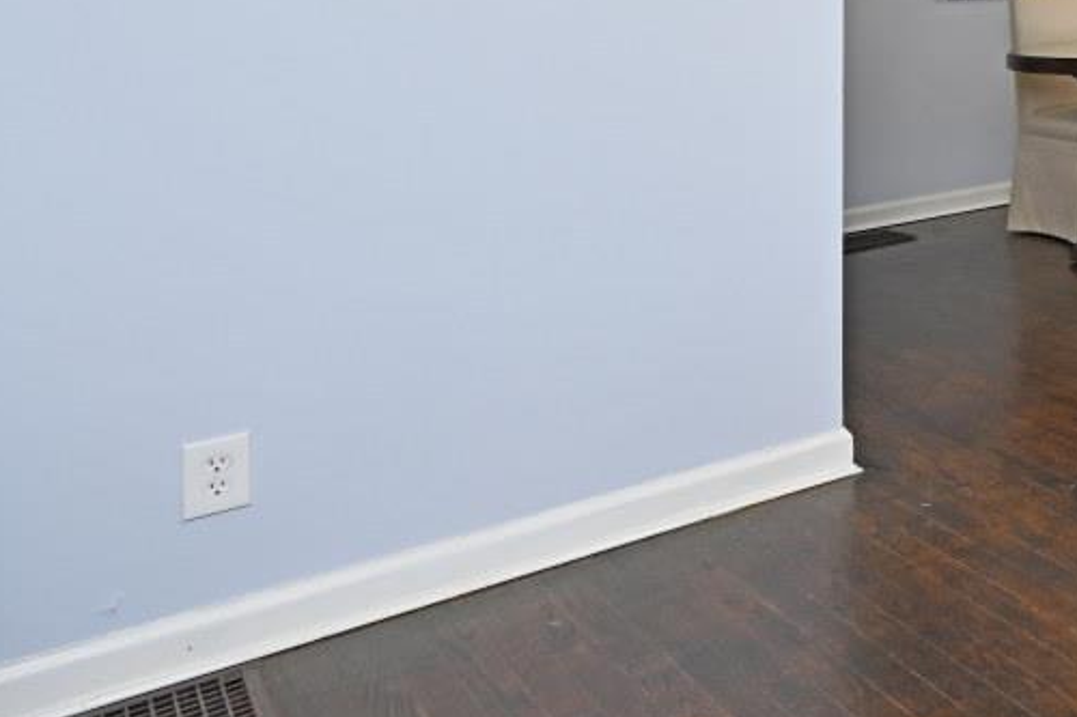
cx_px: 1568
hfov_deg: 30.0
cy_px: -75
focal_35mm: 42
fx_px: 1256
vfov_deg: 28.8
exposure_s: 1/125
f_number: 5.6
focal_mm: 14
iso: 200
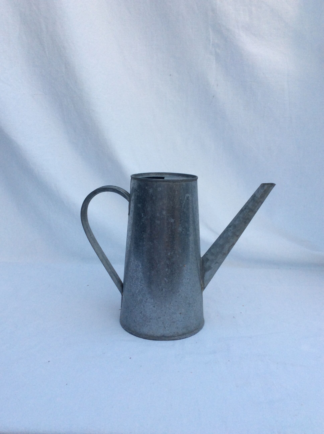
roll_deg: +0.0
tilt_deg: -14.2
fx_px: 400
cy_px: 217
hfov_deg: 44.1
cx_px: 162
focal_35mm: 32
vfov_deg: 56.9
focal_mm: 3.3
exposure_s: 1/100
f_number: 2.4
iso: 40
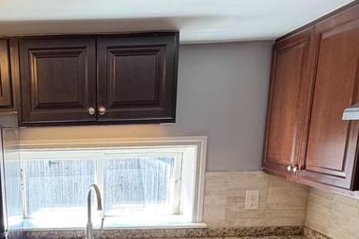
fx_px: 389
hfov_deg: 46.5
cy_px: 228
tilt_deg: -15.7
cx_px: 63
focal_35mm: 39
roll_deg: +2.0
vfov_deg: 32.1
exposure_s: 1/121
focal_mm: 2.22
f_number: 2.2
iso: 250
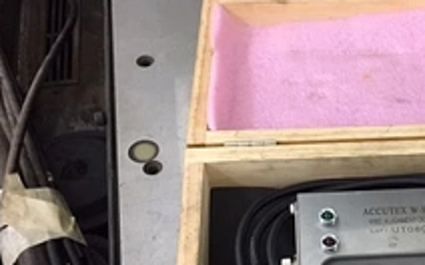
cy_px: 227
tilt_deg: -56.3
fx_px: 671
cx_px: 341
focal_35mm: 58
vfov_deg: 21.9
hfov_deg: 34.1
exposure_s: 1/30
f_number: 2.2
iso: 200
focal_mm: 4.15
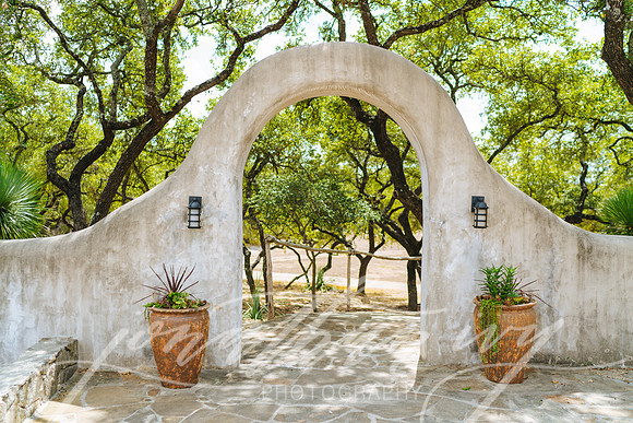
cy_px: 212
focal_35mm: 35
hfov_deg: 54.4
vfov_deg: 37.9
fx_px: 616
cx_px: 316
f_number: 2
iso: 50
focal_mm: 35
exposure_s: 1/640
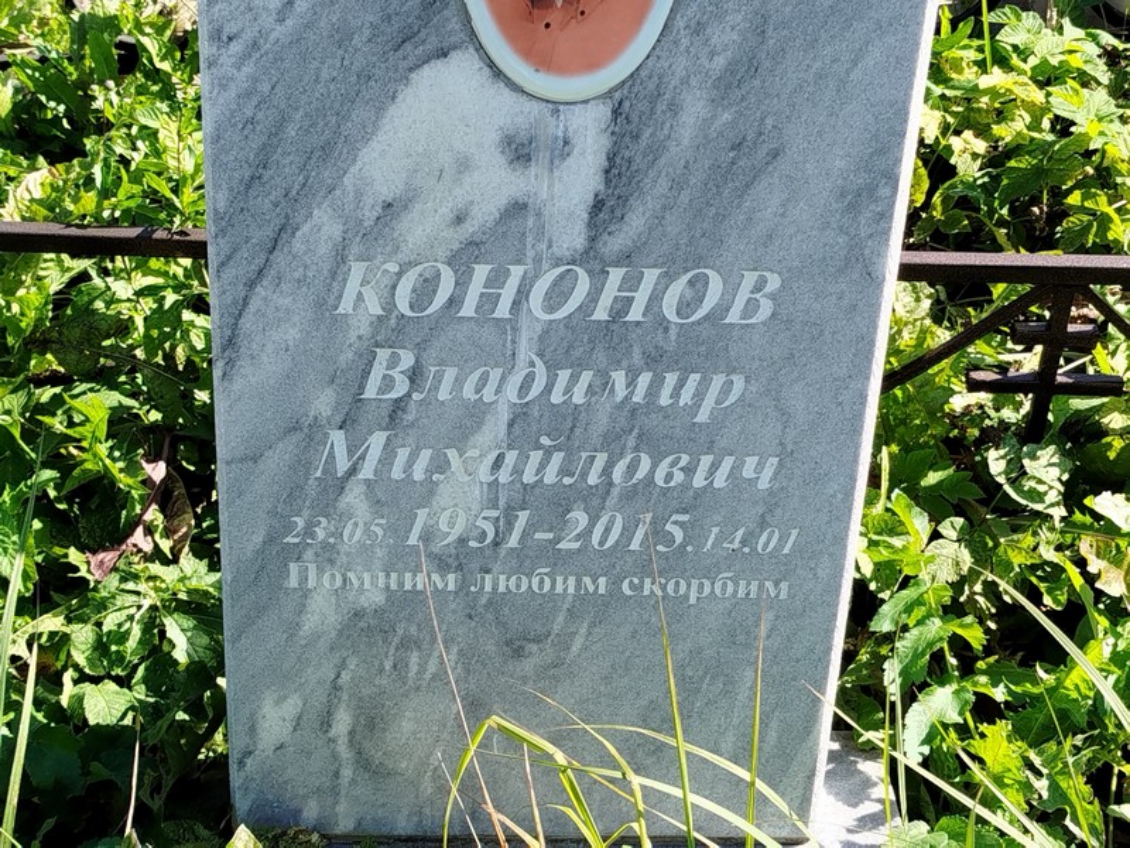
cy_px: 424
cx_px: 565
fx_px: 2122
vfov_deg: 22.6
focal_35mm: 65
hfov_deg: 29.8
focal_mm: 5.31
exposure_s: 1/307
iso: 50
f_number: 1.7
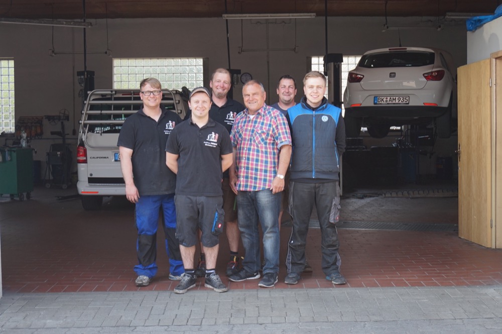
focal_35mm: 50
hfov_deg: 40.0
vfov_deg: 27.2
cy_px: 167
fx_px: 690
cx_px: 251
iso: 250
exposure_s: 1/160
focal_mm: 33
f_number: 5
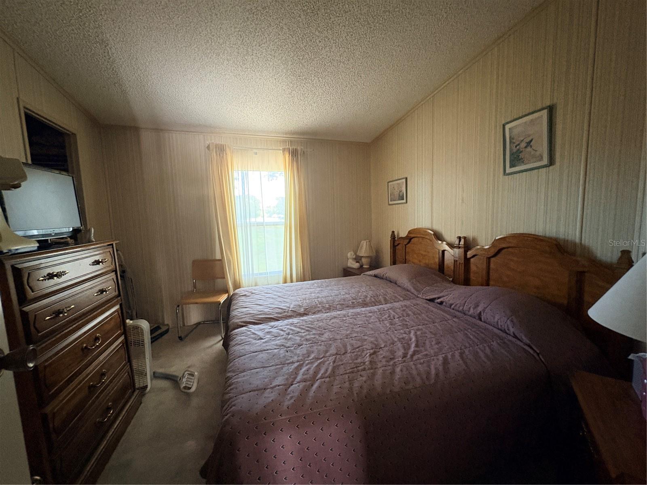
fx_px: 262
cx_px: 324
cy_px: 242
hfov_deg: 102.1
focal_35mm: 14
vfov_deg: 85.7
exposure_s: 1/60
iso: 500
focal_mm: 2.22
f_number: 2.2
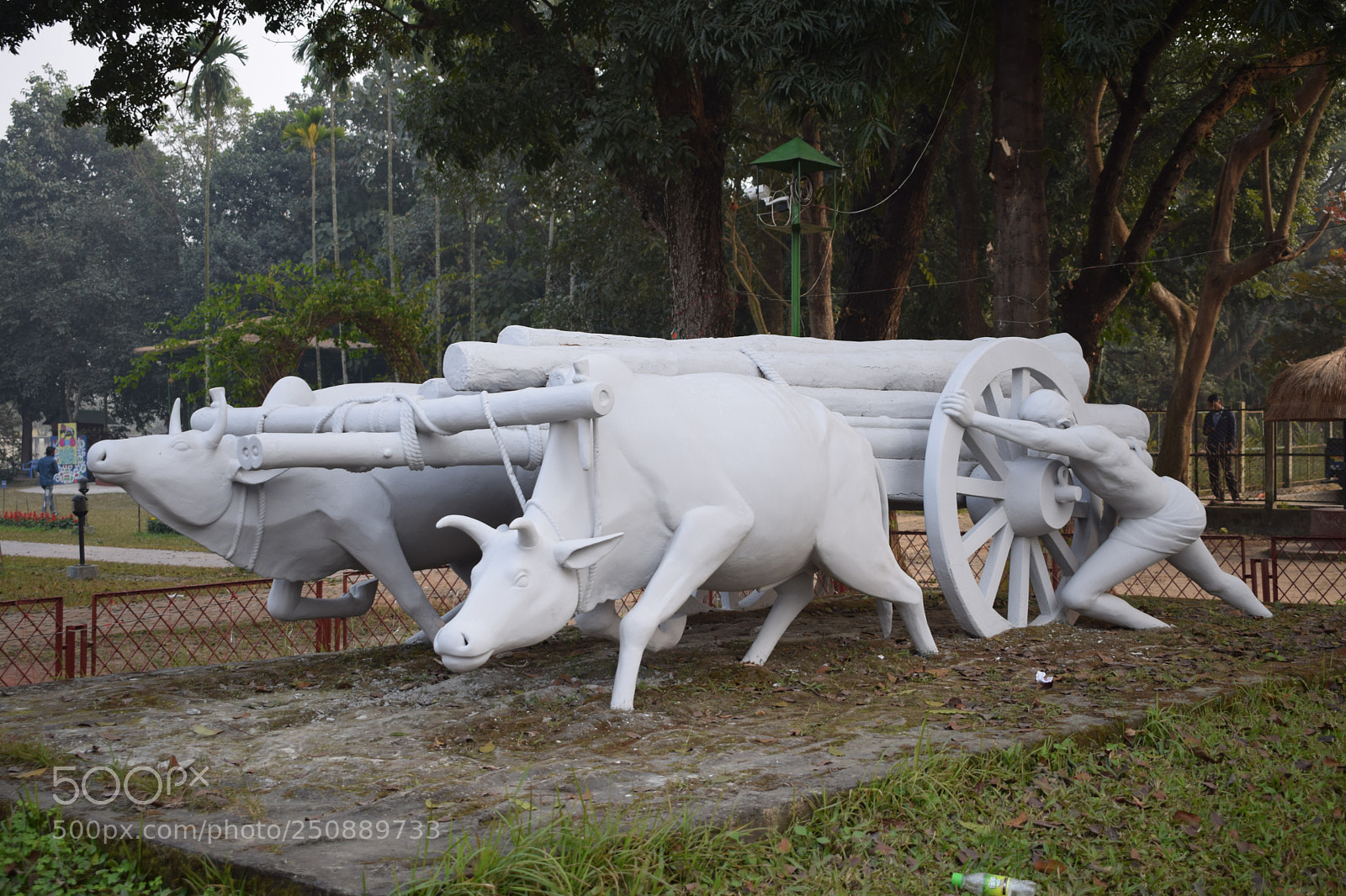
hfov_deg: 42.3
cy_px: 448
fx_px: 1738
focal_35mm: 46
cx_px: 673
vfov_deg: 28.9
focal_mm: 31
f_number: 4.2
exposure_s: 1/100
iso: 100
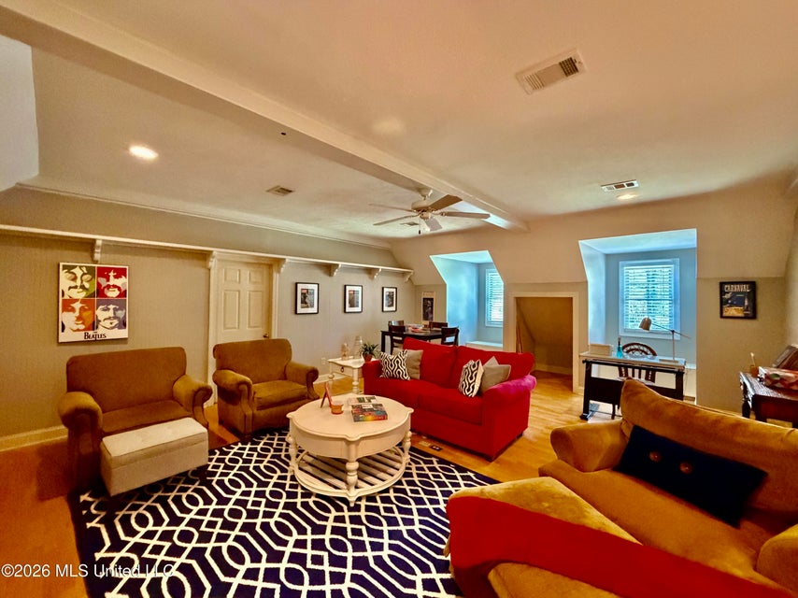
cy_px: 299
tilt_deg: +1.0
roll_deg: -0.2
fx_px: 323
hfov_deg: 102.1
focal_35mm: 14
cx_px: 399
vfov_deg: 85.6
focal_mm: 2.22
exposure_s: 1/60
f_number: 2.2
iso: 1250
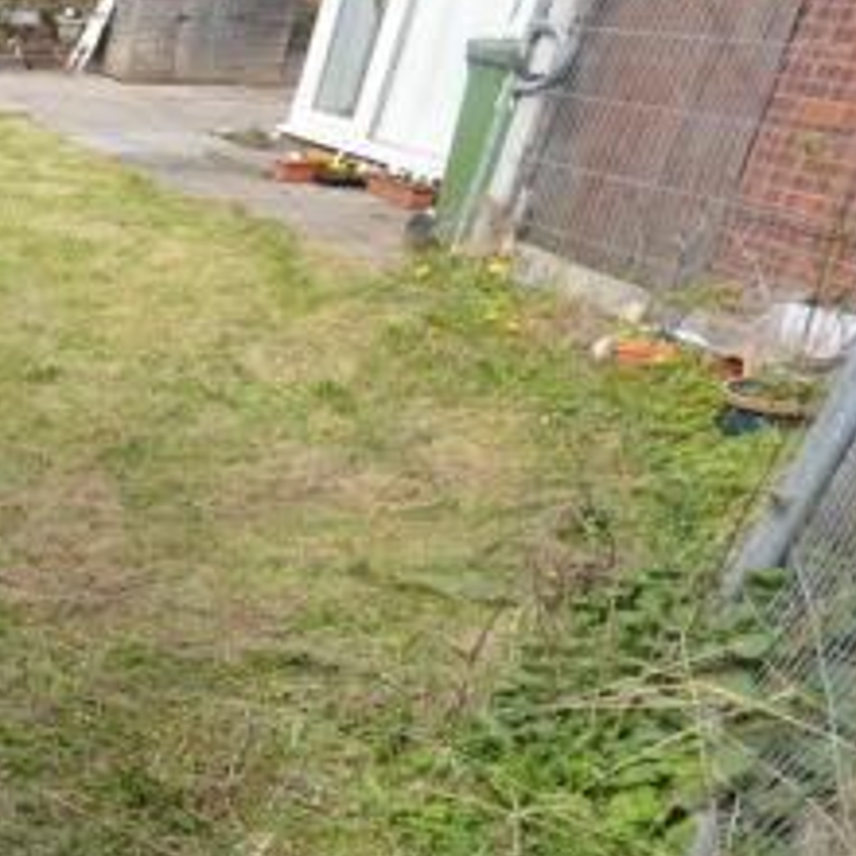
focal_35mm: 38
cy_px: 482
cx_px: -346
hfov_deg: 30.5
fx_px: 1063
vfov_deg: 43.8
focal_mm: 10
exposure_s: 1/125
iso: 125
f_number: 8
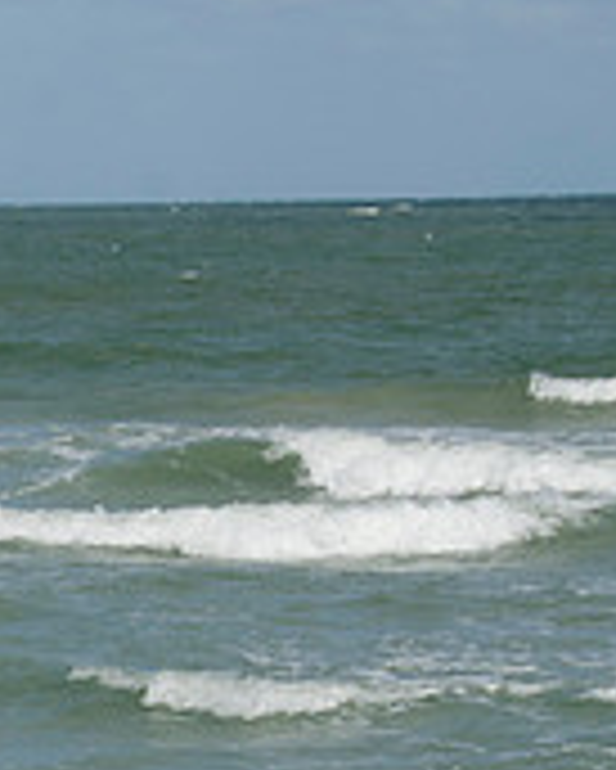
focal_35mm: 248
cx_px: -472
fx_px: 5647
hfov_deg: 6.1
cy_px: 738
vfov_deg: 7.8
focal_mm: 52
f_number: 11
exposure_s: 1/250
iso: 100
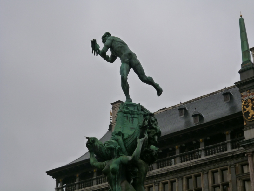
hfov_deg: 31.2
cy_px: 96
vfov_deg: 23.7
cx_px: 127
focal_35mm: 62
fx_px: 455
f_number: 3.9
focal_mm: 11
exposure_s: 1/125
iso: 160
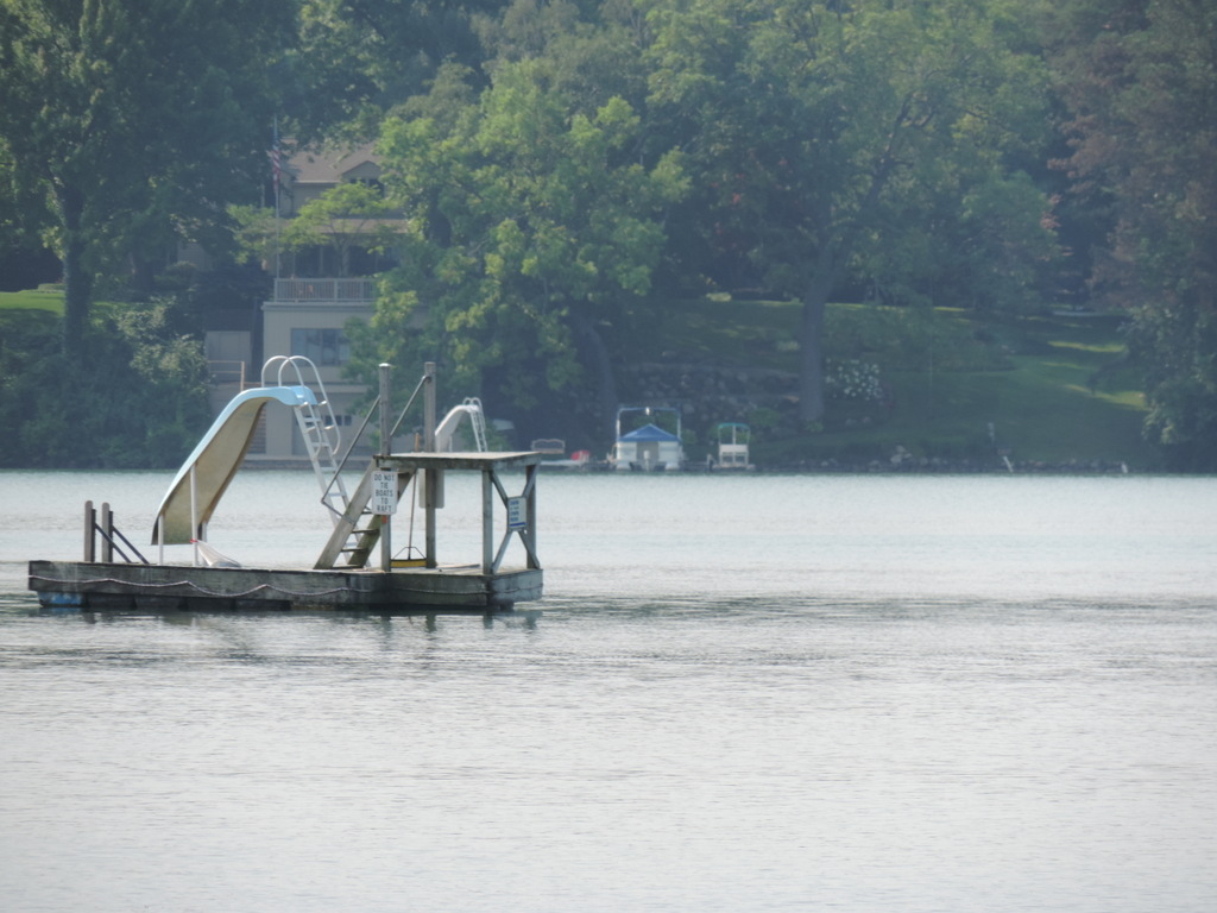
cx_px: 608
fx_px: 21094
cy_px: 456
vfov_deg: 2.5
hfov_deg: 3.3
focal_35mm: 600
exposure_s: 1/320
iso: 80
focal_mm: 107
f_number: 4.9
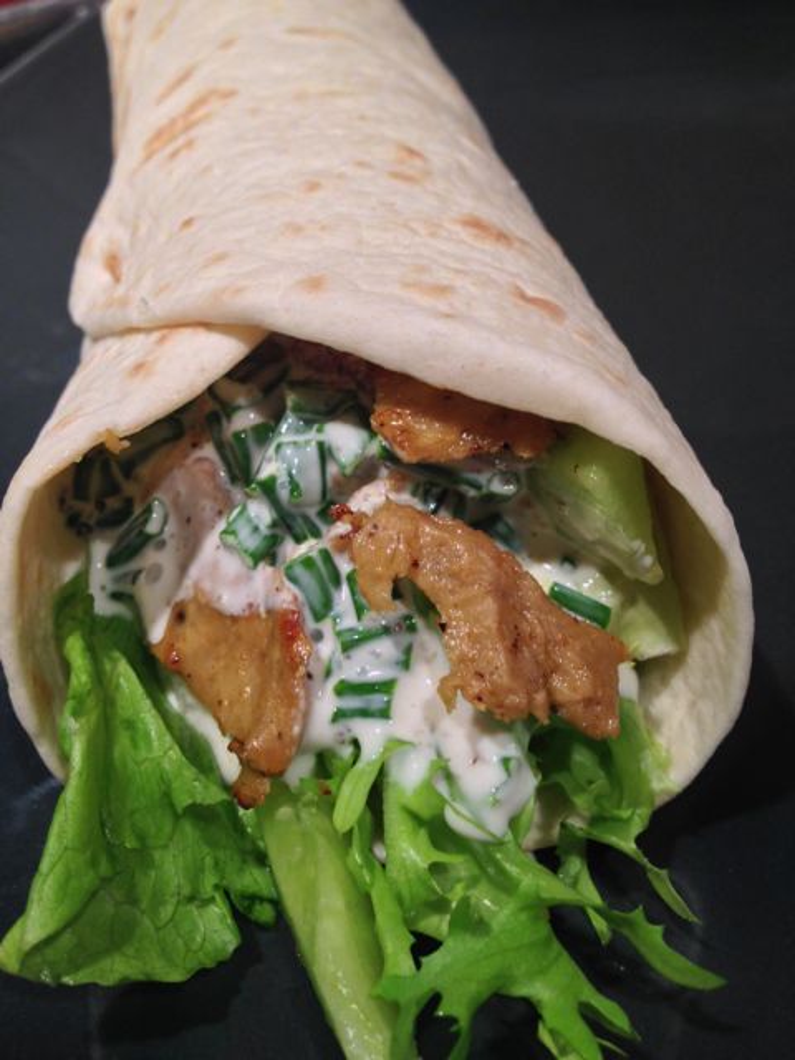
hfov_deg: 42.9
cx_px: 398
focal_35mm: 33
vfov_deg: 55.4
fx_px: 1011
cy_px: 530
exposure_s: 1/24
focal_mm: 4.12
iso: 50
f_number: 2.4
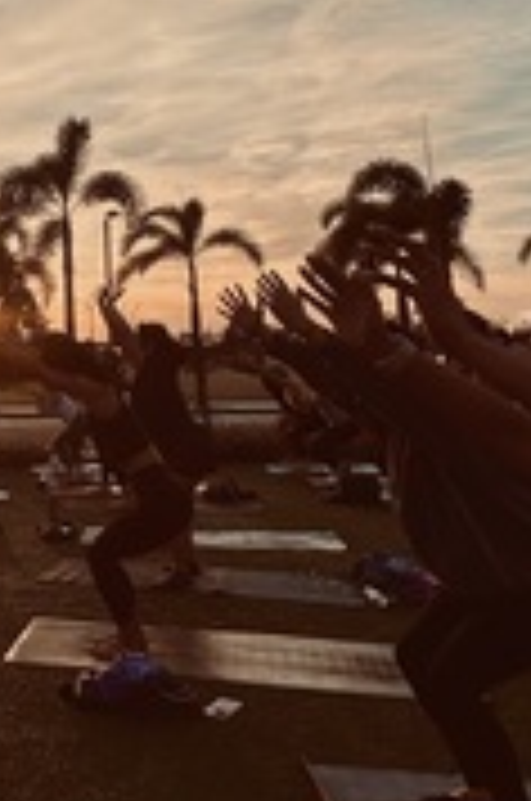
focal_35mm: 41
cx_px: -92
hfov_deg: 28.6
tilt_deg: +7.9
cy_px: 256
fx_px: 911
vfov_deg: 46.6
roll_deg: +0.5
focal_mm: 2.22
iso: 50
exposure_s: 1/1319
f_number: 2.2
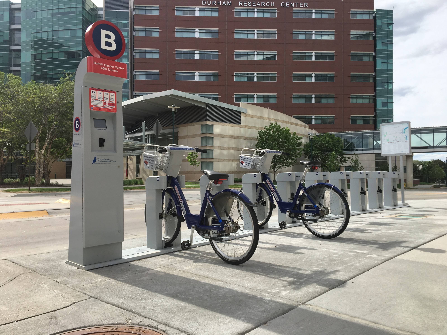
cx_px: 224
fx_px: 374
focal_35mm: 29
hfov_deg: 61.7
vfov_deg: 48.2
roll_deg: -0.3
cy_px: 168
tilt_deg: +1.2
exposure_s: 1/1148
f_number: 2.2
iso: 25
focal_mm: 4.15
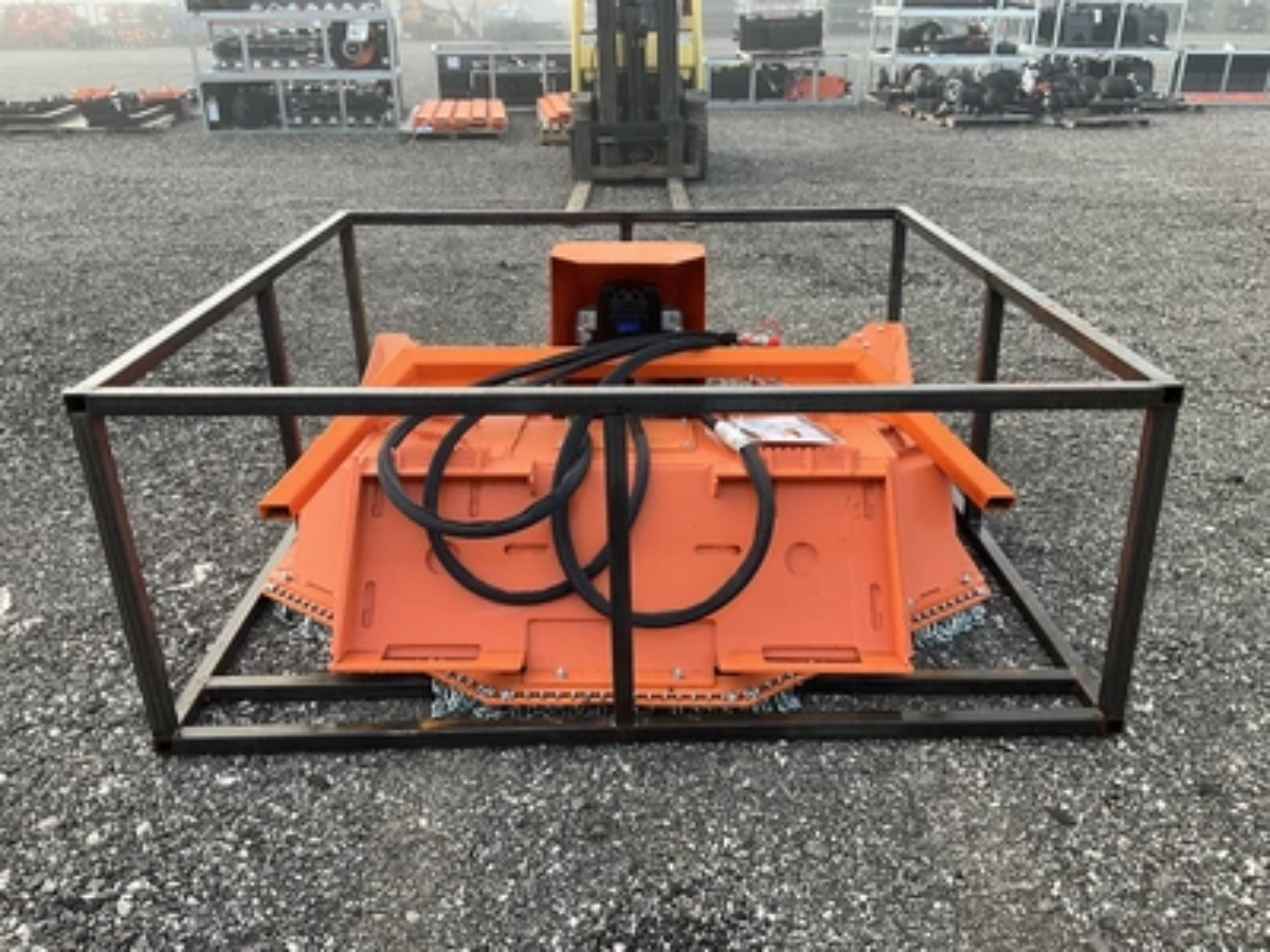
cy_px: 476
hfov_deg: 61.7
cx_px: 635
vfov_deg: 48.2
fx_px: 1064
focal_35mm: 29
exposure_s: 1/122
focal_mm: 3
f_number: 1.8
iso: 32
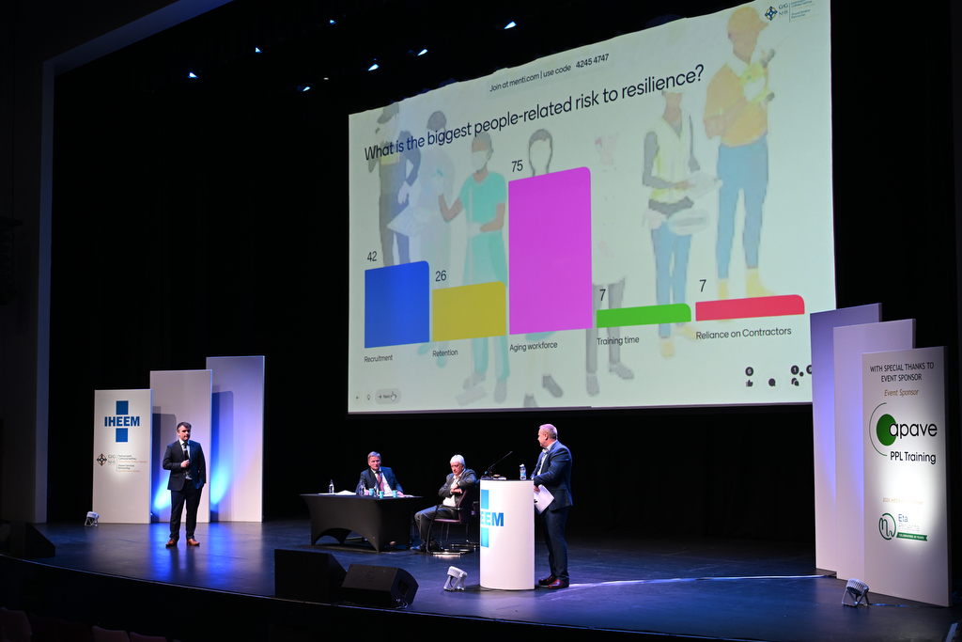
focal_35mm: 38
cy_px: 321
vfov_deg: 35.1
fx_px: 1016
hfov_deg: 50.7
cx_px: 481
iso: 500
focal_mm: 38
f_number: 2.8
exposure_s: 1/200
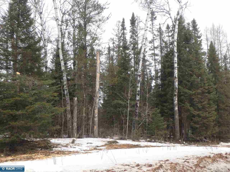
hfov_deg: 47.9
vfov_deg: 36.8
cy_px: 86
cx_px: 115
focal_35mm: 39
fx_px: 259
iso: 125
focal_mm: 6.9
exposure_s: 1/200
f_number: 5.1
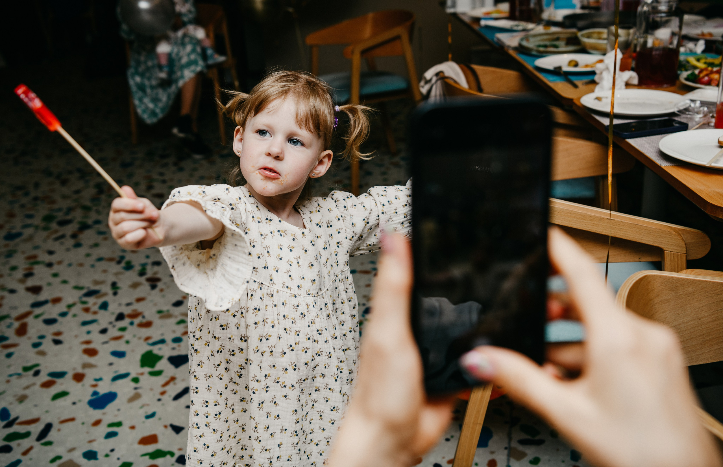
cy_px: 191
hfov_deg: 48.3
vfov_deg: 32.3
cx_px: 336
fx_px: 805
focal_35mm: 40
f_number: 3.5
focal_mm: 35
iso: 125
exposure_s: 1/160
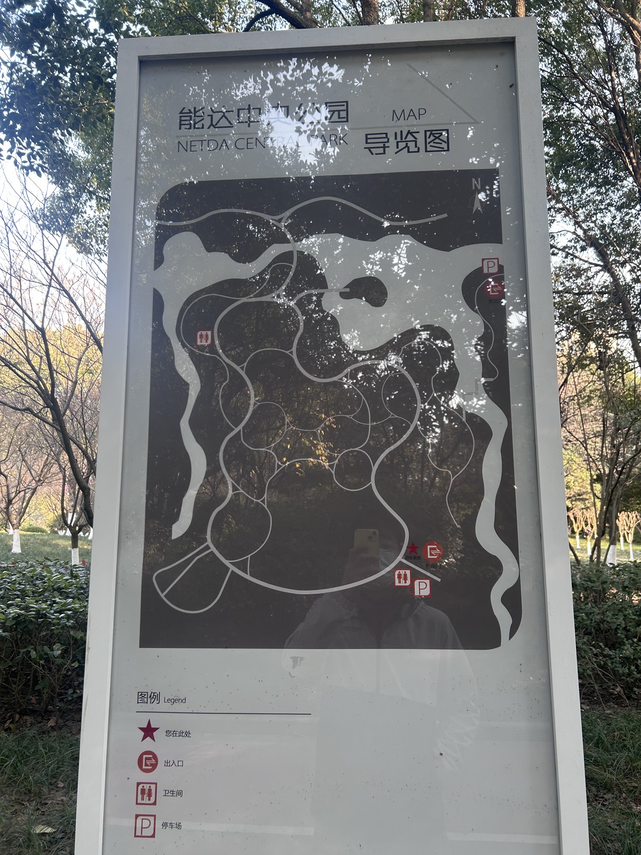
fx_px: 642
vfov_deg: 67.3
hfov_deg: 53.1
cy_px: 428
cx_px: 320
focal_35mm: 26
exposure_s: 1/132
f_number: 1.5
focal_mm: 5.7
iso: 40
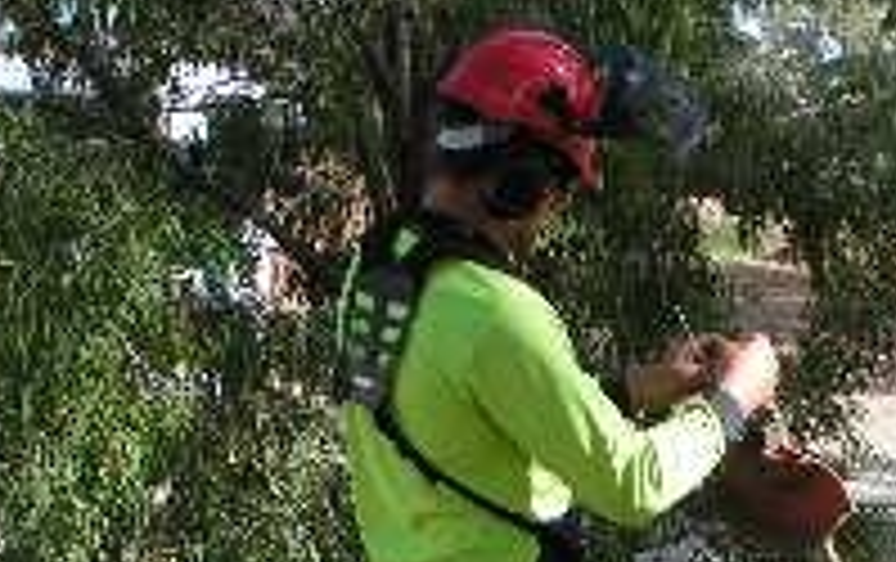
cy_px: 647
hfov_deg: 15.5
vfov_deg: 9.7
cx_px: 689
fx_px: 3277
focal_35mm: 134
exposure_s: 1/160
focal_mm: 9.7
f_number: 5
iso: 50
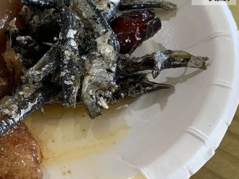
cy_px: 78
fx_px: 442
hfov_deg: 29.3
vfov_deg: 22.9
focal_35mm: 64
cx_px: 33
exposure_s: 1/60
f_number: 1.8
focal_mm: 4.25
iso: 64
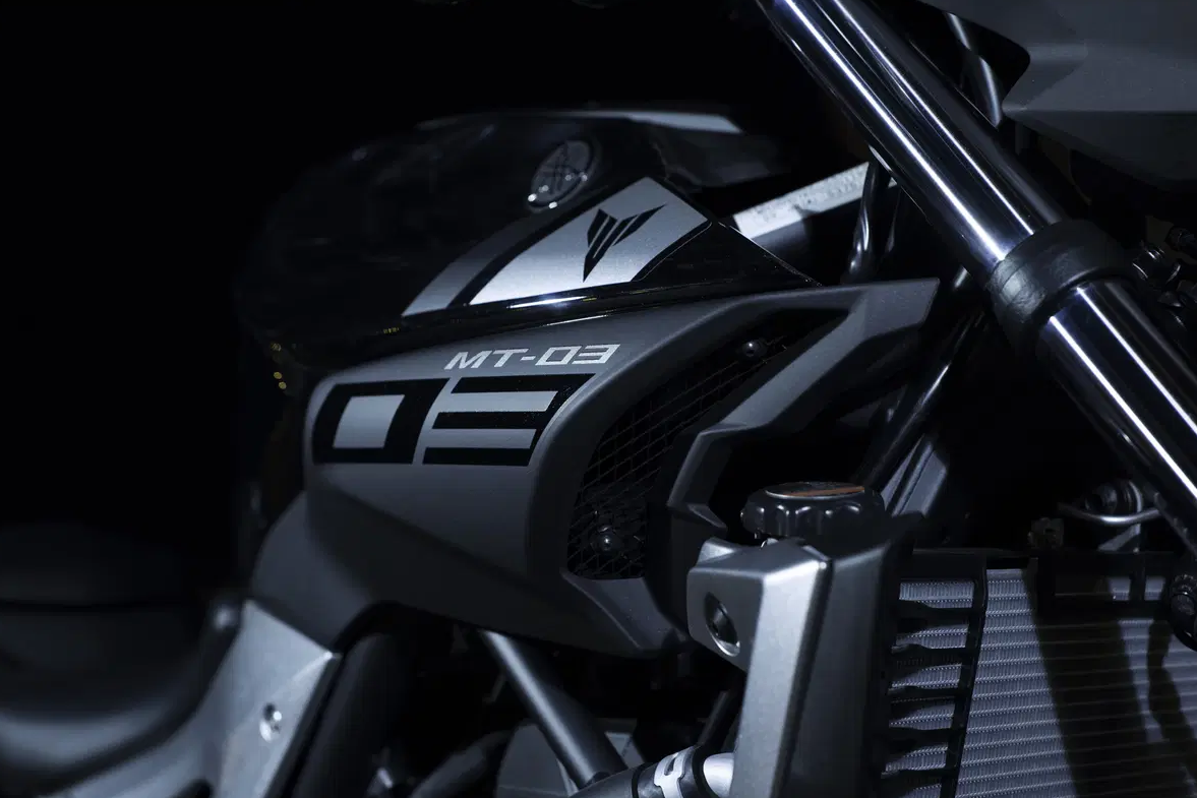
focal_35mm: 51
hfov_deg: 38.9
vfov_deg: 26.5
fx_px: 1696
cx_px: 596
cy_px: 397
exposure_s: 1/10
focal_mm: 50
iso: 400
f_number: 4.5
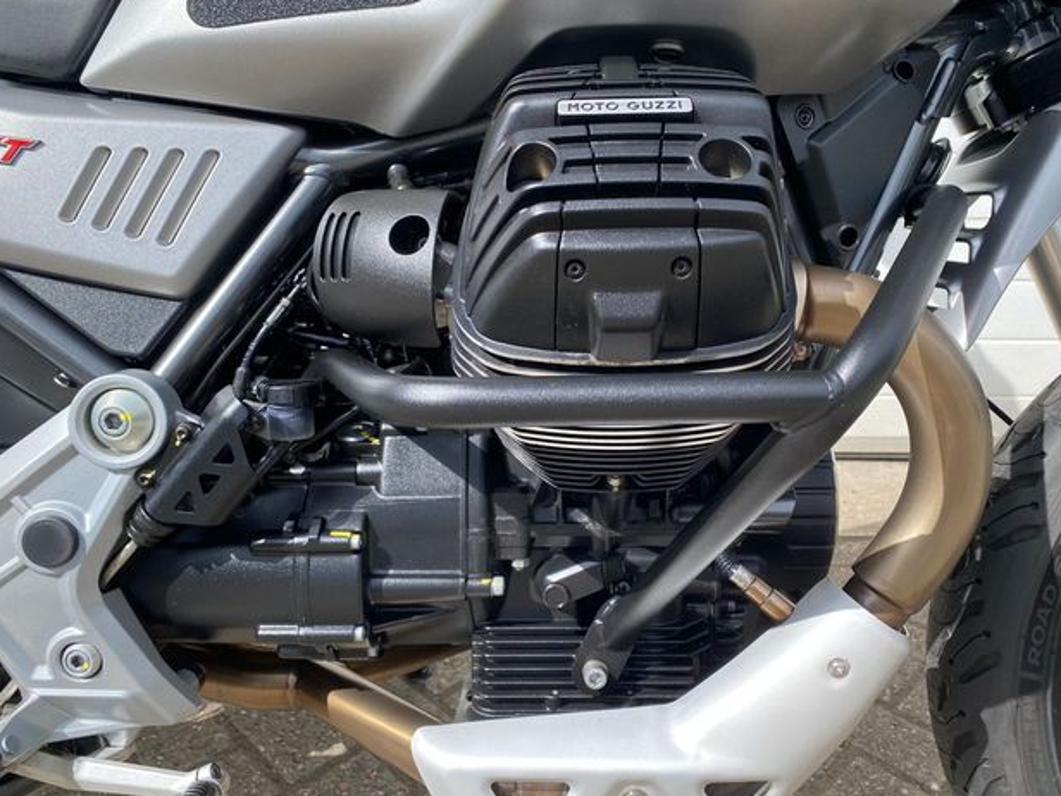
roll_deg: -0.3
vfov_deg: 51.4
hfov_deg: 65.3
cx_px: 549
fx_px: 828
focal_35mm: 27
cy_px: 393
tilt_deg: -20.0
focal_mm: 4.25
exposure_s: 1/1043
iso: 32
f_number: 1.8
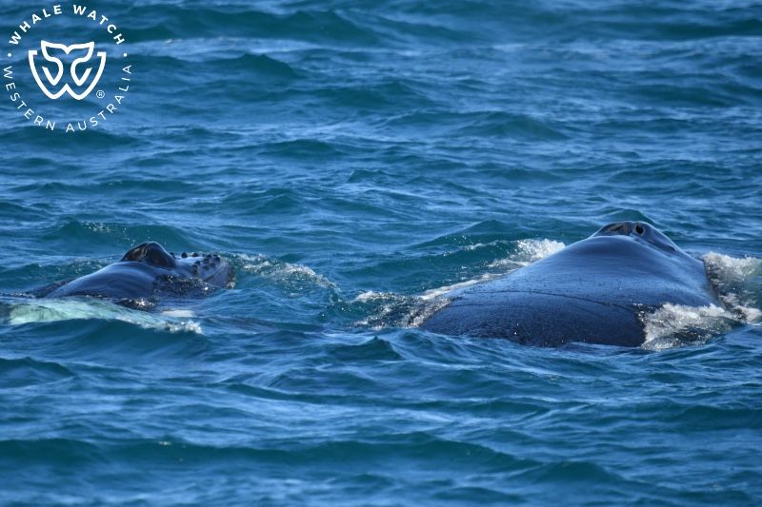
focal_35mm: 600
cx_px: 381
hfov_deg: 3.4
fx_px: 12697
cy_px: 254
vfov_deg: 2.3
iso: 1800
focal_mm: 600
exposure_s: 1/8000
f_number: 6.3
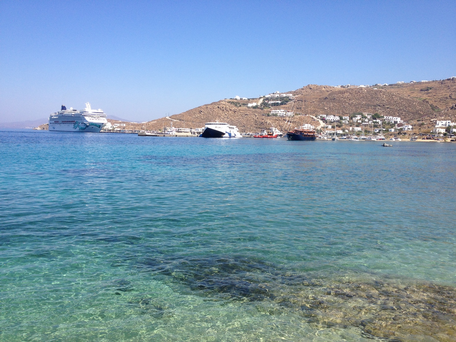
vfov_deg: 40.7
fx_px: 461
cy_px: 171
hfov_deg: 52.6
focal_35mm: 35
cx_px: 228
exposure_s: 1/1727
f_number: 2.4
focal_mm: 4.28
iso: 50
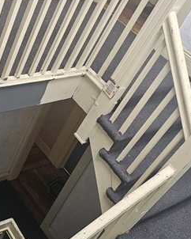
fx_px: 402
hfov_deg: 25.2
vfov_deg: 33.0
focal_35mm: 57
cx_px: -6
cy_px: 130
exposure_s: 1/180
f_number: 1.7
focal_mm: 6.3
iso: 160
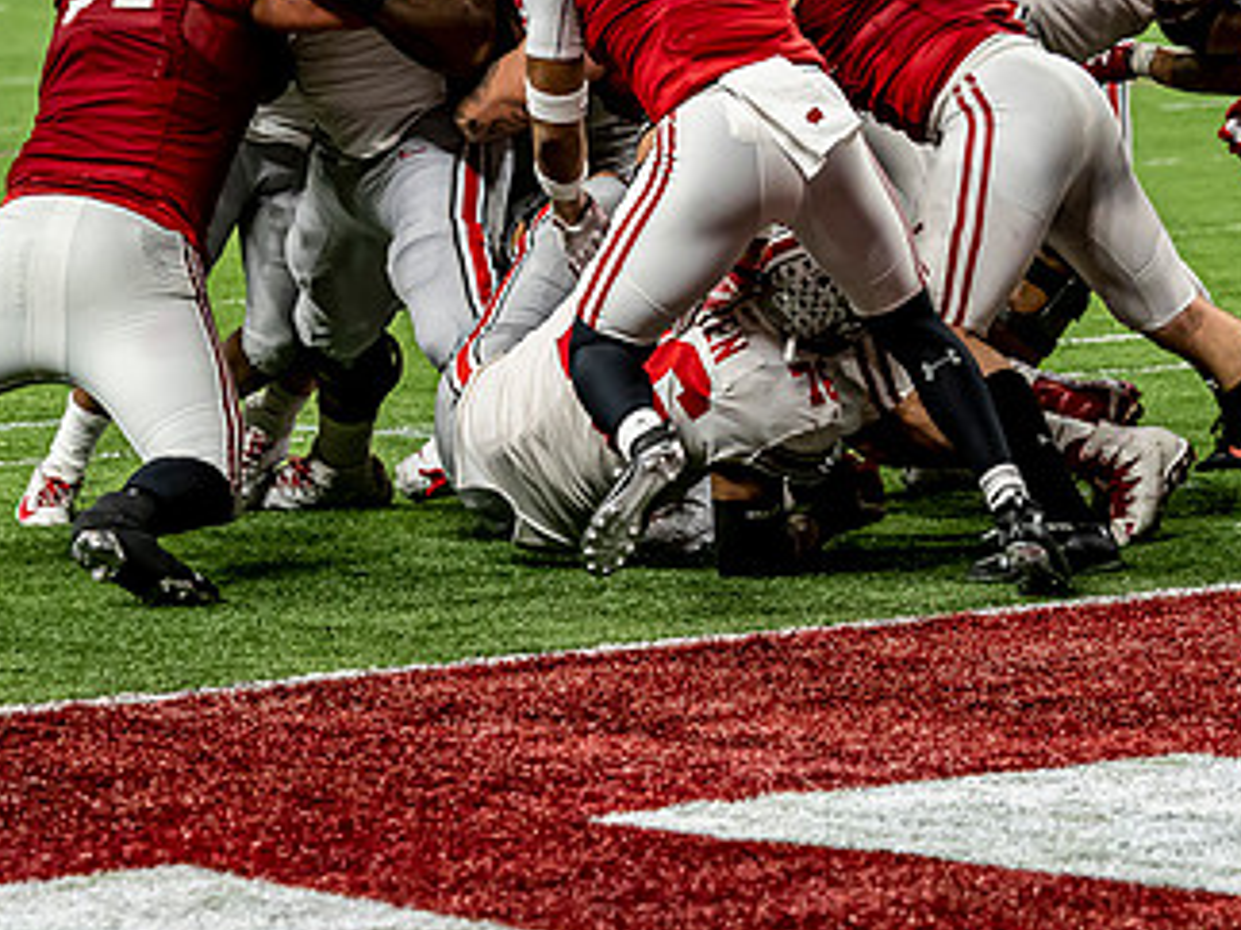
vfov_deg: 5.2
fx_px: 10178
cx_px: 534
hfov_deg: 7.0
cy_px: 225
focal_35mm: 284
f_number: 2.8
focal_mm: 79
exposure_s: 1/1000
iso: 1250
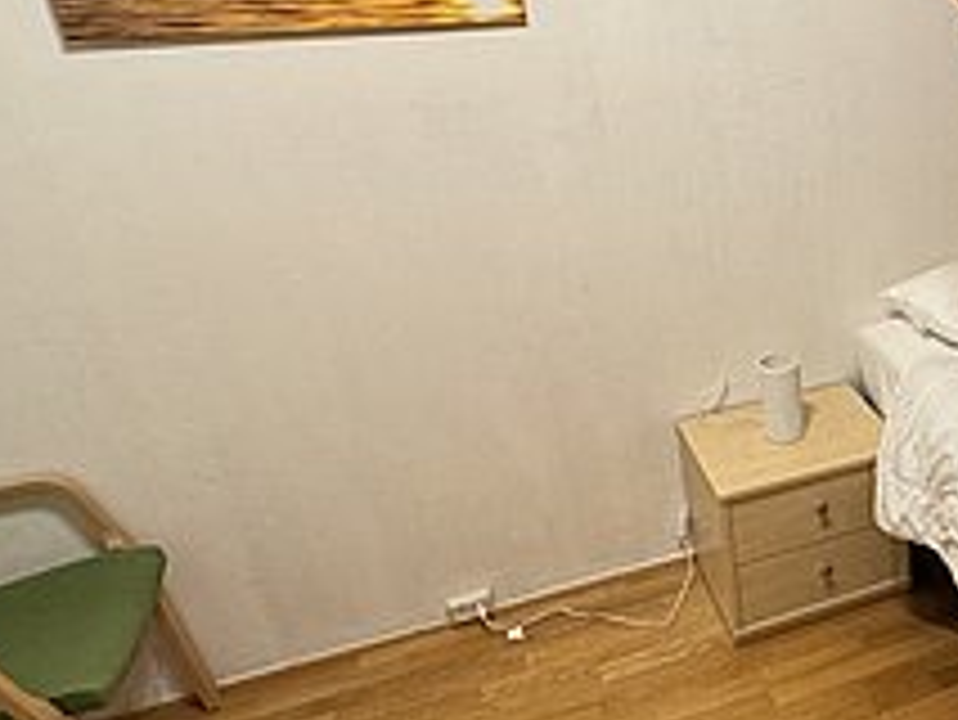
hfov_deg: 45.6
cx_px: 924
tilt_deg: -24.7
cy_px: 351
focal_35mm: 35
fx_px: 969
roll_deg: +0.7
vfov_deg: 40.7
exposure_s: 1/50
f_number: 2.2
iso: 320
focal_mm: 2.22
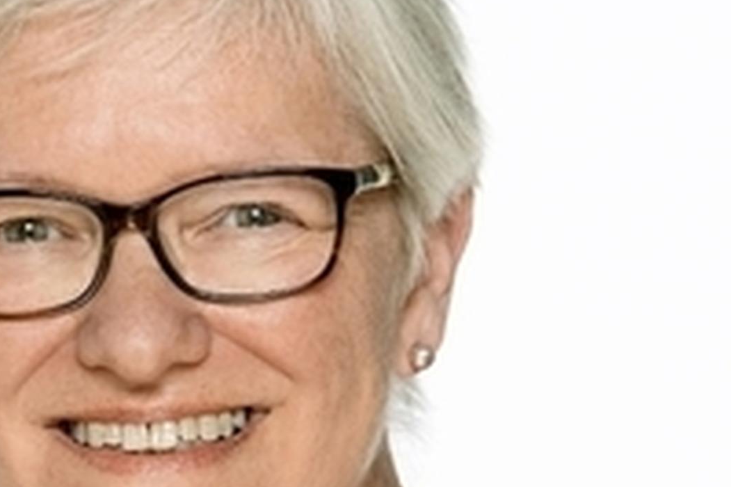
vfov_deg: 5.3
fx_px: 5298
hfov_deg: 7.9
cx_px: 214
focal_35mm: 261
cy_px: 271
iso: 400
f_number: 5.6
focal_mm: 112
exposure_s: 1/160
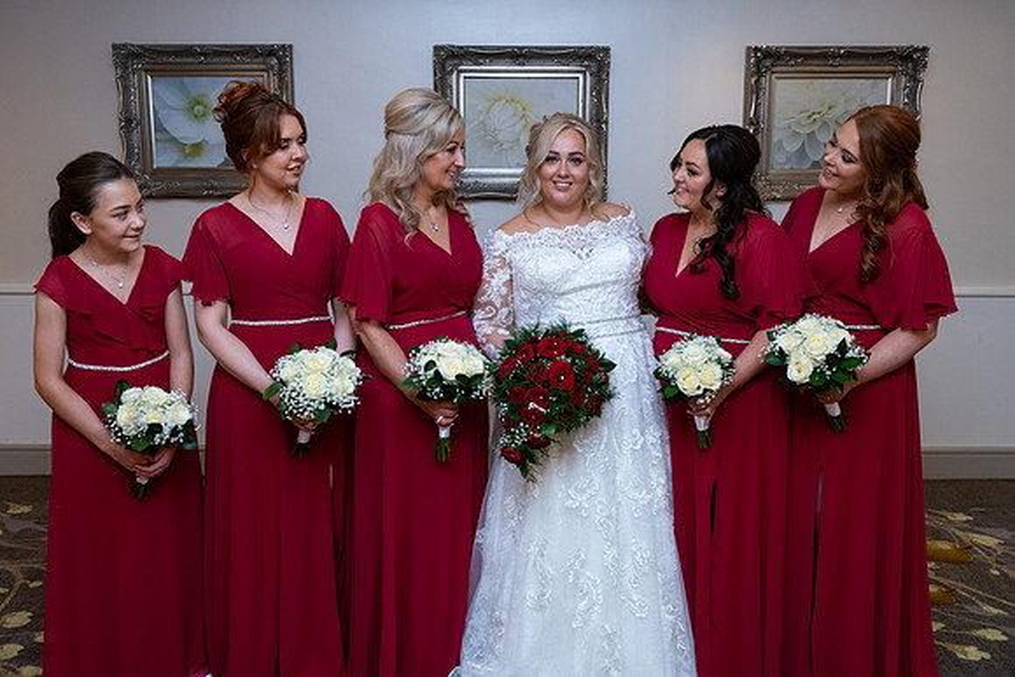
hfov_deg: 55.4
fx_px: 966
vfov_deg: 38.6
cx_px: 508
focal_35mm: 34
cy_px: 315
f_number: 5
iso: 1000
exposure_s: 1/160
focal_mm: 32
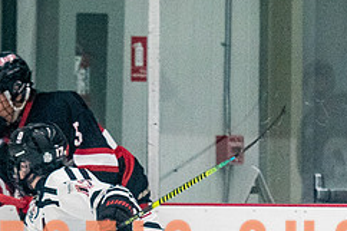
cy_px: 218
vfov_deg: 1.9
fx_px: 7022
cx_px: 105
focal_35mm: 729
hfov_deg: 2.8
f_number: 2.8
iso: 1600
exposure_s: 1/640
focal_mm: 116
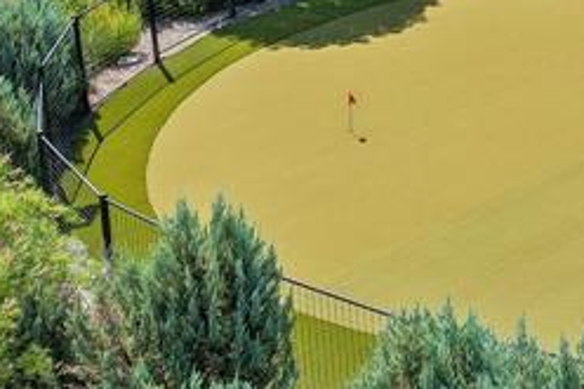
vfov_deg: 14.7
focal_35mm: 91
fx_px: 1475
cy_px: -12
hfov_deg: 20.9
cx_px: 692
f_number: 2.8
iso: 100
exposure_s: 1/2000
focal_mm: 8.4
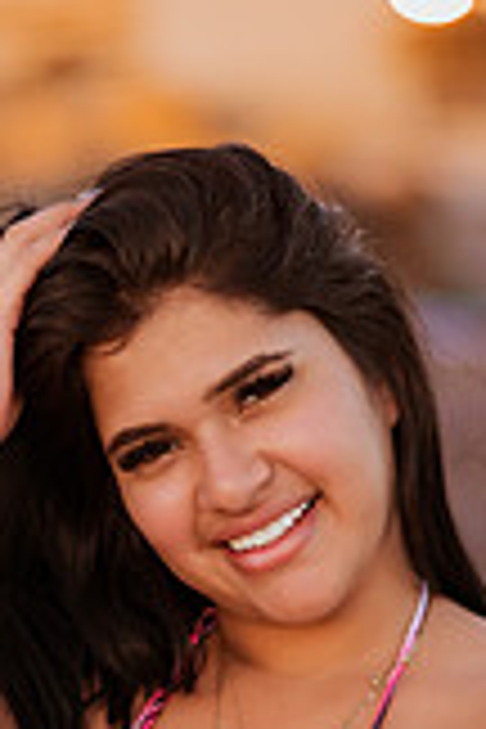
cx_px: 207
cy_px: 504
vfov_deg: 12.7
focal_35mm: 161
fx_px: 3260
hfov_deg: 8.5
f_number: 1.4
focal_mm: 58
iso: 125
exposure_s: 1/1000
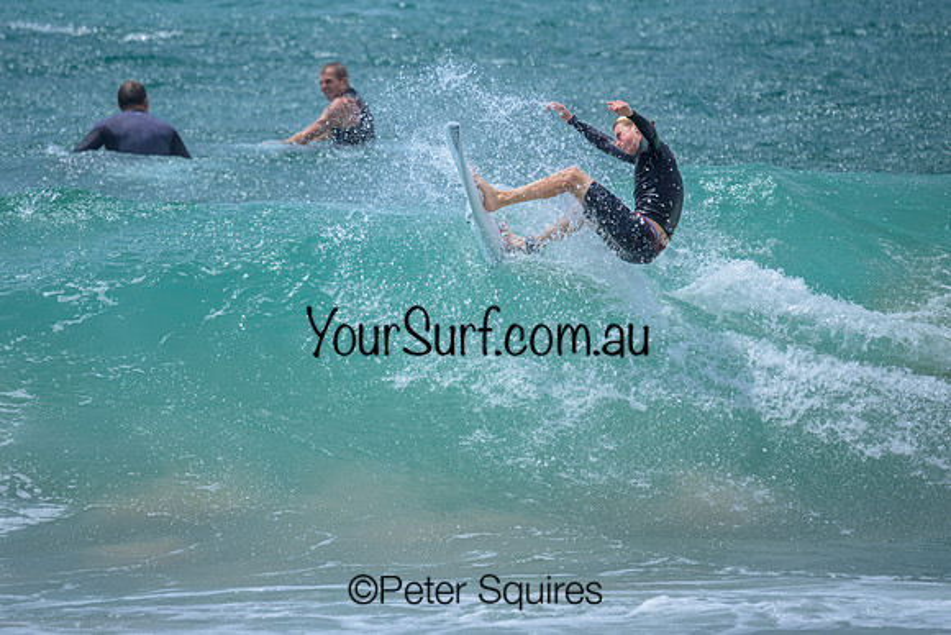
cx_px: 427
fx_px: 29075
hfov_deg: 1.9
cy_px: 304
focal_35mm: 1100
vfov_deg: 1.3
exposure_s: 1/3200
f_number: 6.3
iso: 320
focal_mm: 800
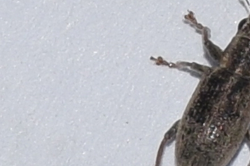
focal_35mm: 460
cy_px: 85
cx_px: 231
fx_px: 3188
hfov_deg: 4.5
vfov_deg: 3.0
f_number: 13
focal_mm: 140
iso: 100
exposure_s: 1/160
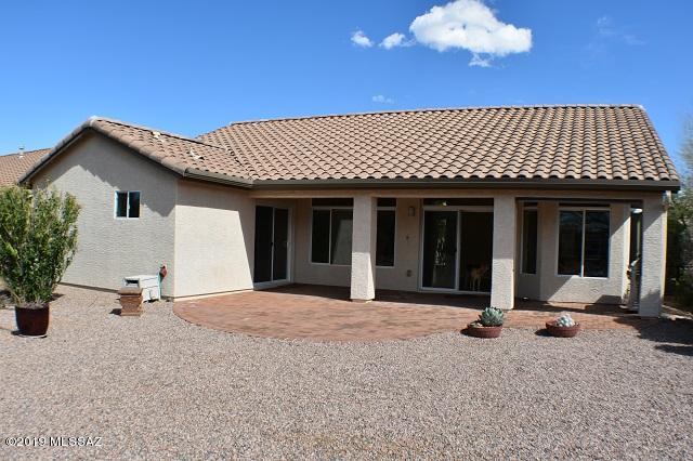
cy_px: 230
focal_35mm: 42
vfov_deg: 31.9
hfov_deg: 46.4
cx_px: 346
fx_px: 808
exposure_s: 1/320
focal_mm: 28
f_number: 9
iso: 100
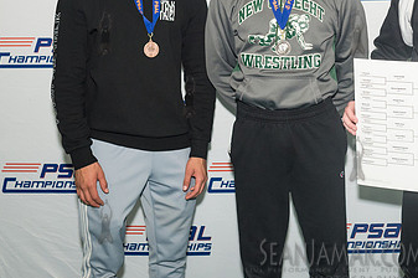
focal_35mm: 72
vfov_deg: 18.5
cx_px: 332
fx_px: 835
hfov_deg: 27.6
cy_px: 18
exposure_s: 1/250
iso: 1600
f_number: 5
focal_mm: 35
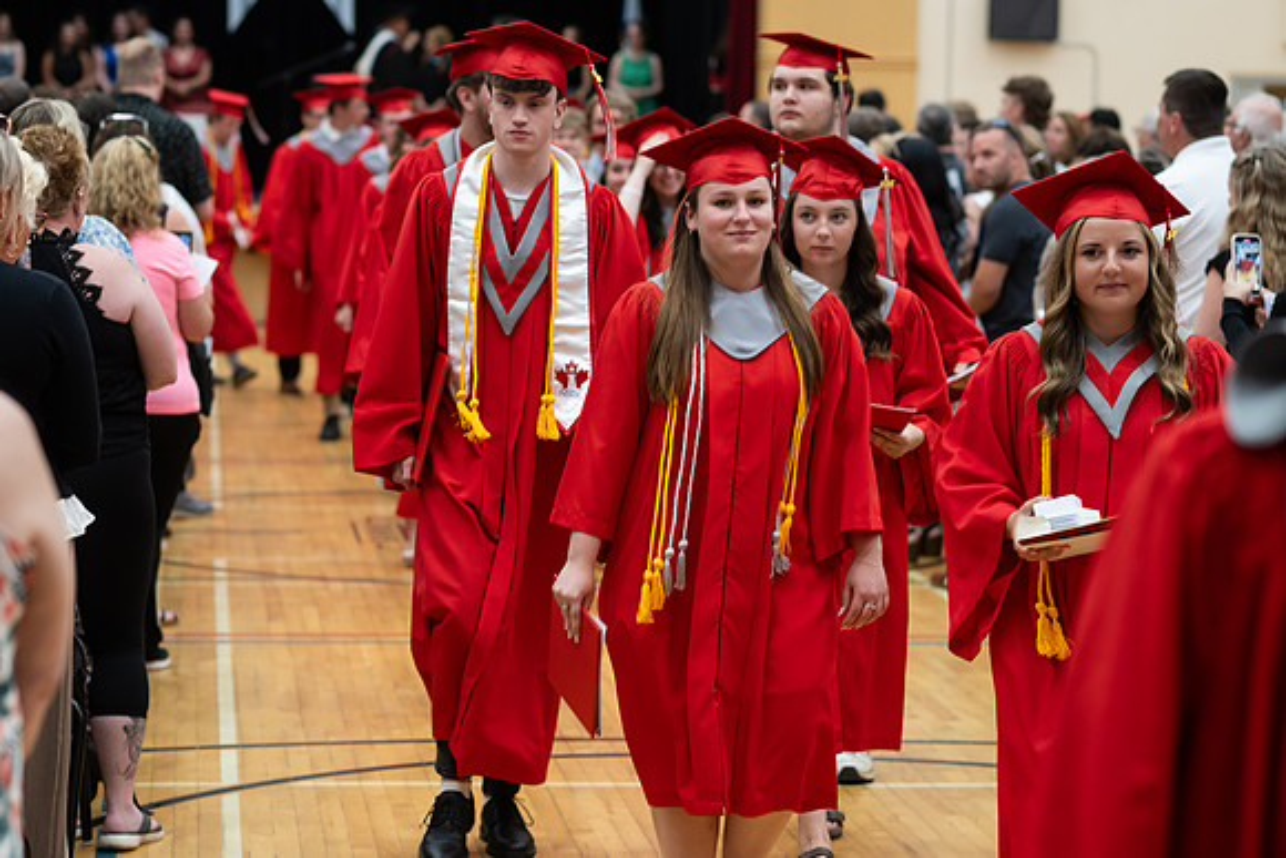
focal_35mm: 100
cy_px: 357
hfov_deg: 20.3
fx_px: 3587
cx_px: 535
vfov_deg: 13.6
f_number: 2.8
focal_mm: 85
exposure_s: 1/200
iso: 1000
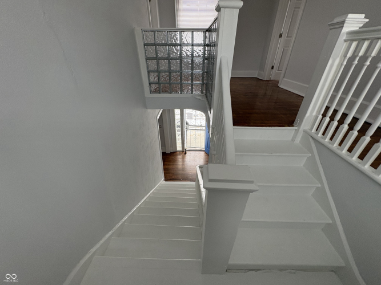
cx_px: 190
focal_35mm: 14
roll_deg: -1.3
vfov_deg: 85.7
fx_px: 154
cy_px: 142
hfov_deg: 102.1
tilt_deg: -30.0
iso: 160
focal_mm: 2.22
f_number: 2.2
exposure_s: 1/99
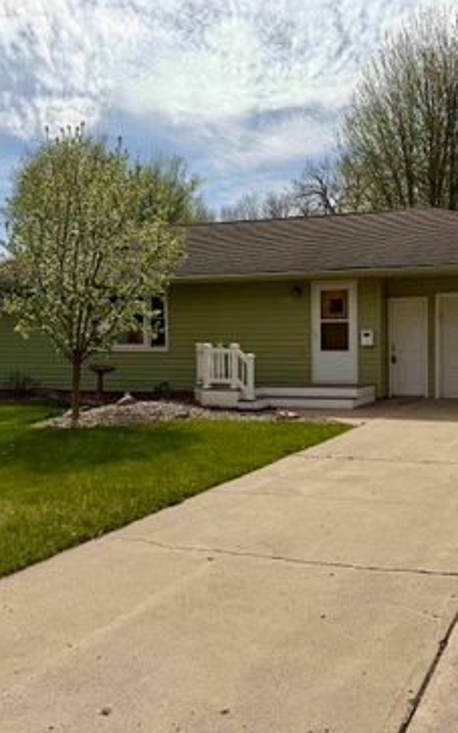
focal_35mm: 35
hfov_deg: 35.9
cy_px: 356
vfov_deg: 55.3
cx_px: 309
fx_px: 699
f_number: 1.78
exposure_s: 1/10309
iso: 80
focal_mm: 6.76
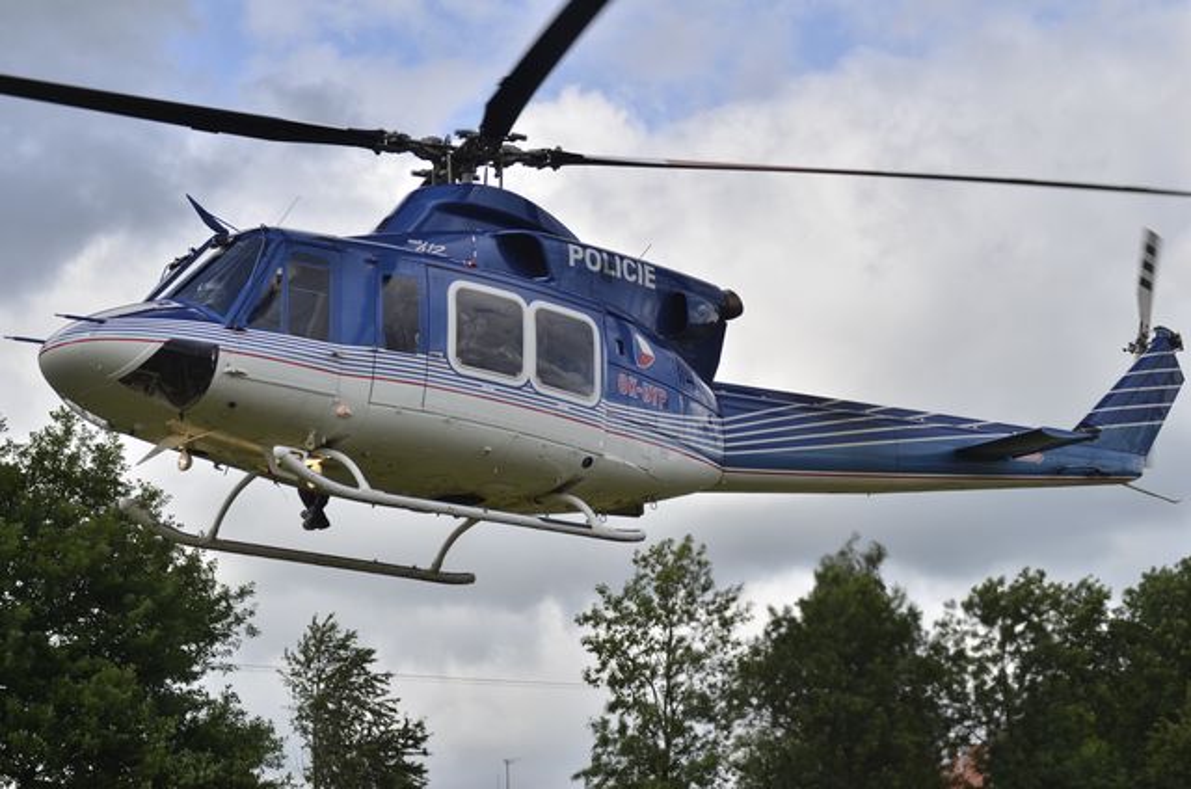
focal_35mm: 105
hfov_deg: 19.5
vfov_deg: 13.0
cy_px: 394
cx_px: 596
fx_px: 3467
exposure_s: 1/1250
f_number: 3.5
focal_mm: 70
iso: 100
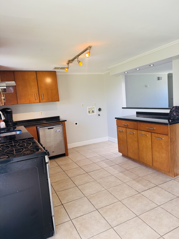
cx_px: 90
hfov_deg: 56.8
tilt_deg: -7.2
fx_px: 165
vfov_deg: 71.6
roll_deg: +5.1
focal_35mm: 24
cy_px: 120
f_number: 1.78
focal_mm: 6.76
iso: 160
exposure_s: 1/120
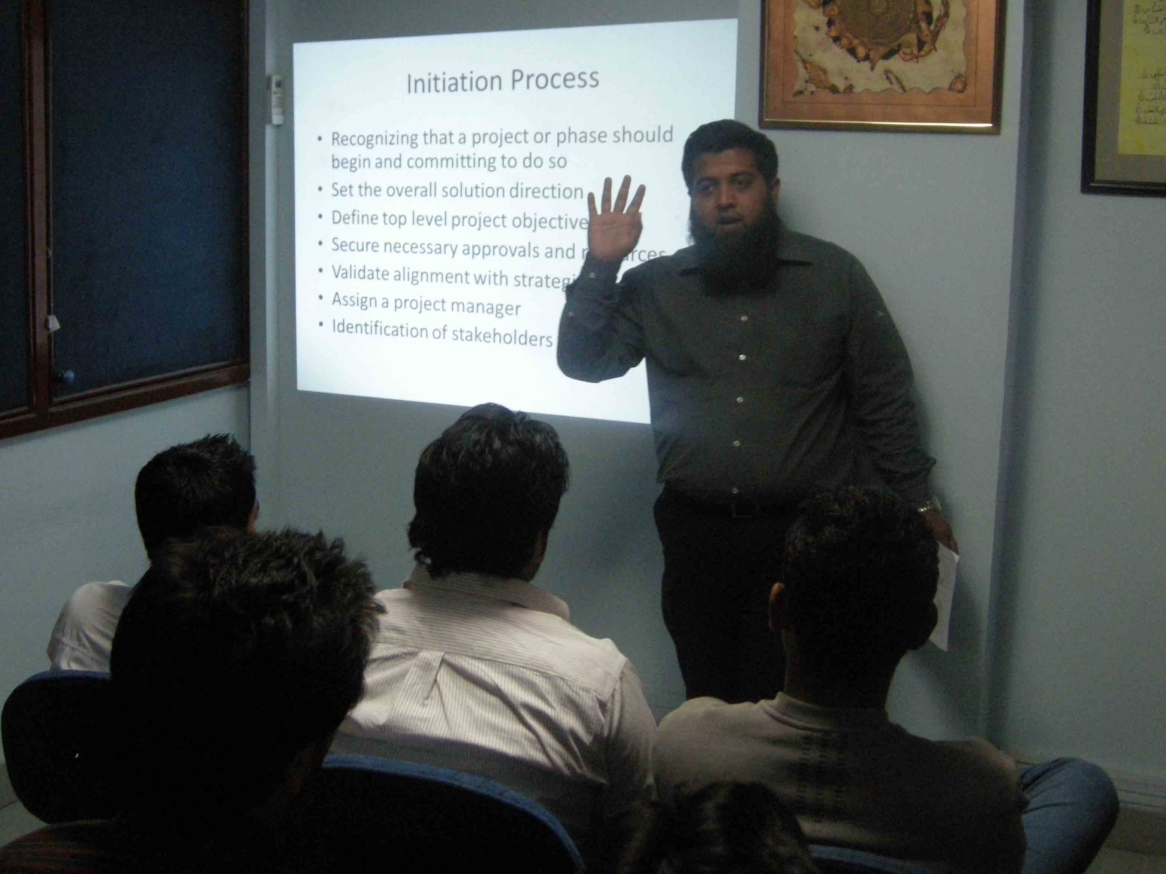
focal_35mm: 45
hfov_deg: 42.1
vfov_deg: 32.1
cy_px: 386
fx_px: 1516
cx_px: 557
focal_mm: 7.5
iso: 400
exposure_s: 1/25.1
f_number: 2.7
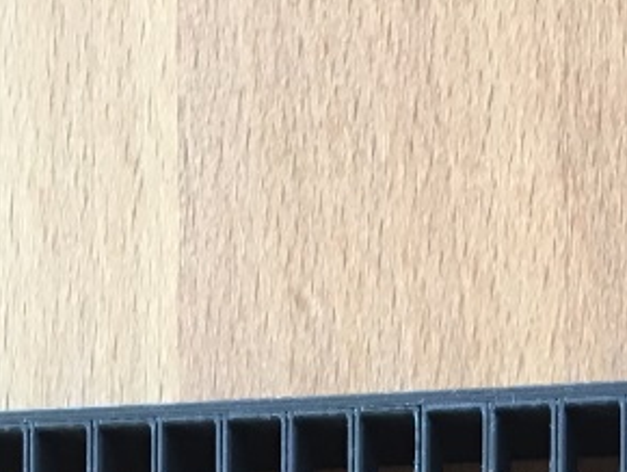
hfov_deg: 15.0
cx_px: 688
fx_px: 2320
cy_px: 1022
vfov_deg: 10.4
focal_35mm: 128
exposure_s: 1/33
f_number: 2.2
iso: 100
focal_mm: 4.15
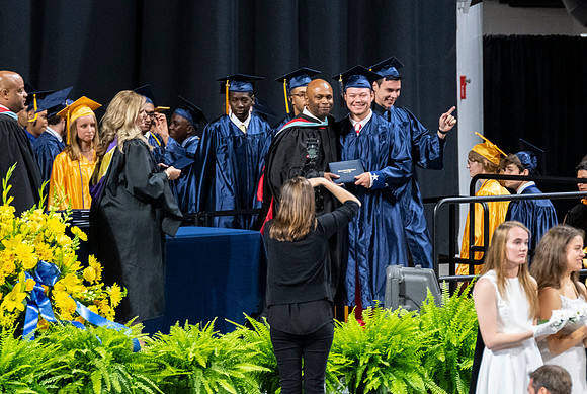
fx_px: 6599
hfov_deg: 5.1
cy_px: 198
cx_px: 376
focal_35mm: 404
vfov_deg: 3.4
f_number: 4
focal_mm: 200
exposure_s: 1/200
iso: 2000
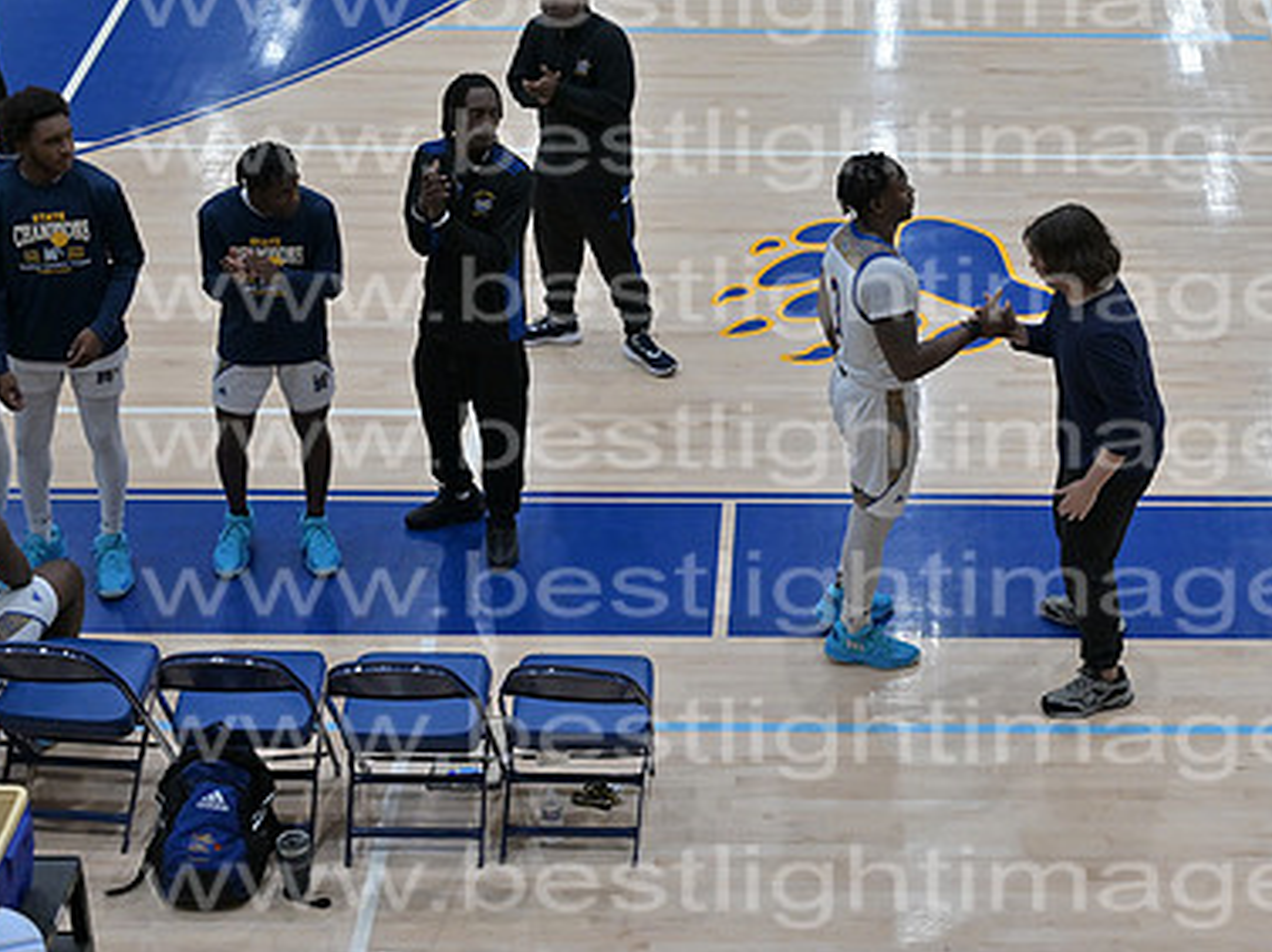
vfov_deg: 19.8
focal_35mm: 74
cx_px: 904
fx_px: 2717
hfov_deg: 26.1
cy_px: 371
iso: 2500
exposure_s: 1/400
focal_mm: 50
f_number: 4
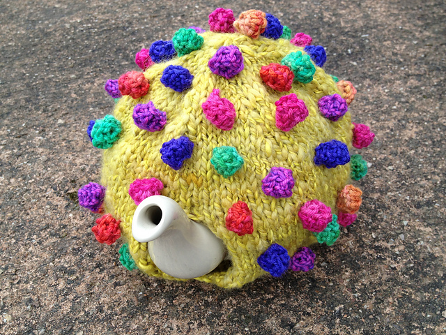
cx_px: 223
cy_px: 168
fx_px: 451
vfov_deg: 40.7
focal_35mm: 35
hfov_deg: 52.6
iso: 50
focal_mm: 4.28
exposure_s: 1/272
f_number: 2.4
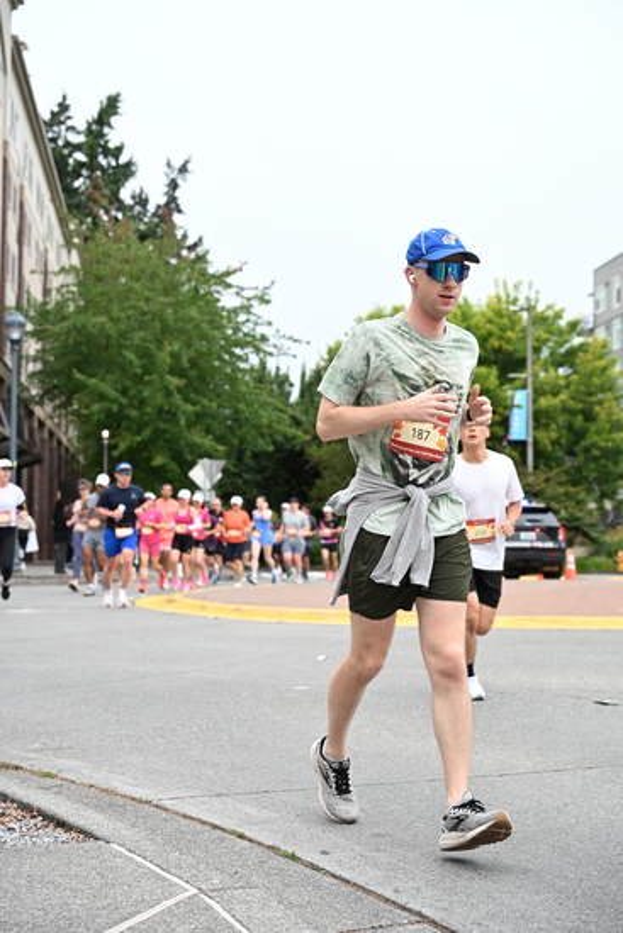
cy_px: 466
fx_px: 1375
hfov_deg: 25.5
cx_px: 312
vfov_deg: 37.5
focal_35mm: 53
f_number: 4
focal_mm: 53
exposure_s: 1/800
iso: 1600
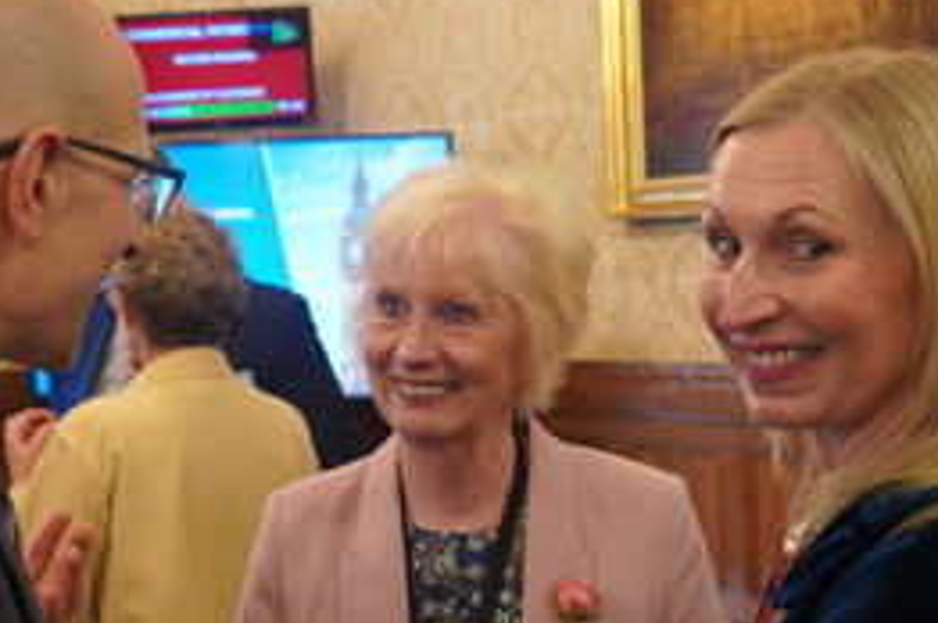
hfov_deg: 30.9
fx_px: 1691
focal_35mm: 65
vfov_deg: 20.8
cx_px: 365
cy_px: 403
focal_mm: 34
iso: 5000
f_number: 4
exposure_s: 1/160
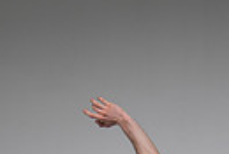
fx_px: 1363
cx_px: 176
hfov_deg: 9.6
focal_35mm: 214
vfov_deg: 6.3
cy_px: 263
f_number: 4
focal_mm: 48
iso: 400
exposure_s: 1/250
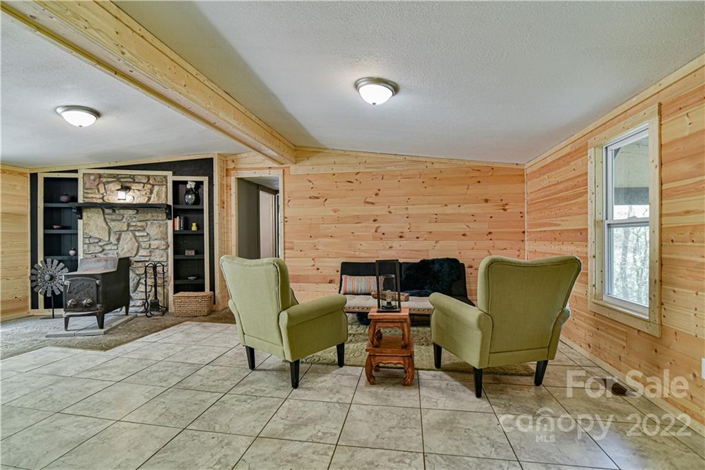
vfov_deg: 73.8
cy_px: 235
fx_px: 313
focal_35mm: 16
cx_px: 352
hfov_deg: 96.7
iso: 800
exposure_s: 1/60
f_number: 4
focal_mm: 16
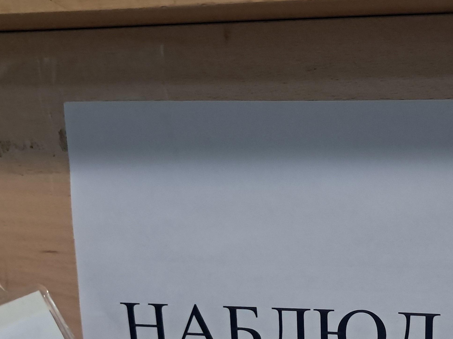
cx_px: 335
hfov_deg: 33.2
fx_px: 746
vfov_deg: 24.9
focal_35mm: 57
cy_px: 305
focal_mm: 4
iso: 500
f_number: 1.8
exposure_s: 1/33
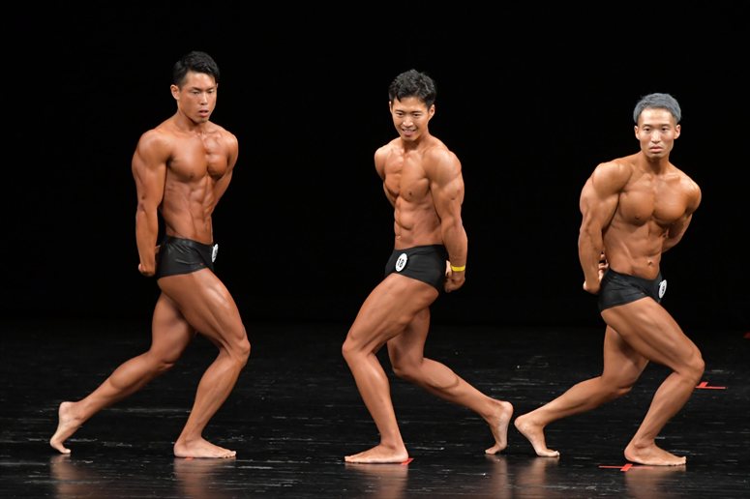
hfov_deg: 7.2
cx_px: 375
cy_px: 250
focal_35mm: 285
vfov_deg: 4.8
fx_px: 5935
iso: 3200
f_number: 5.6
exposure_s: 1/400
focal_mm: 190
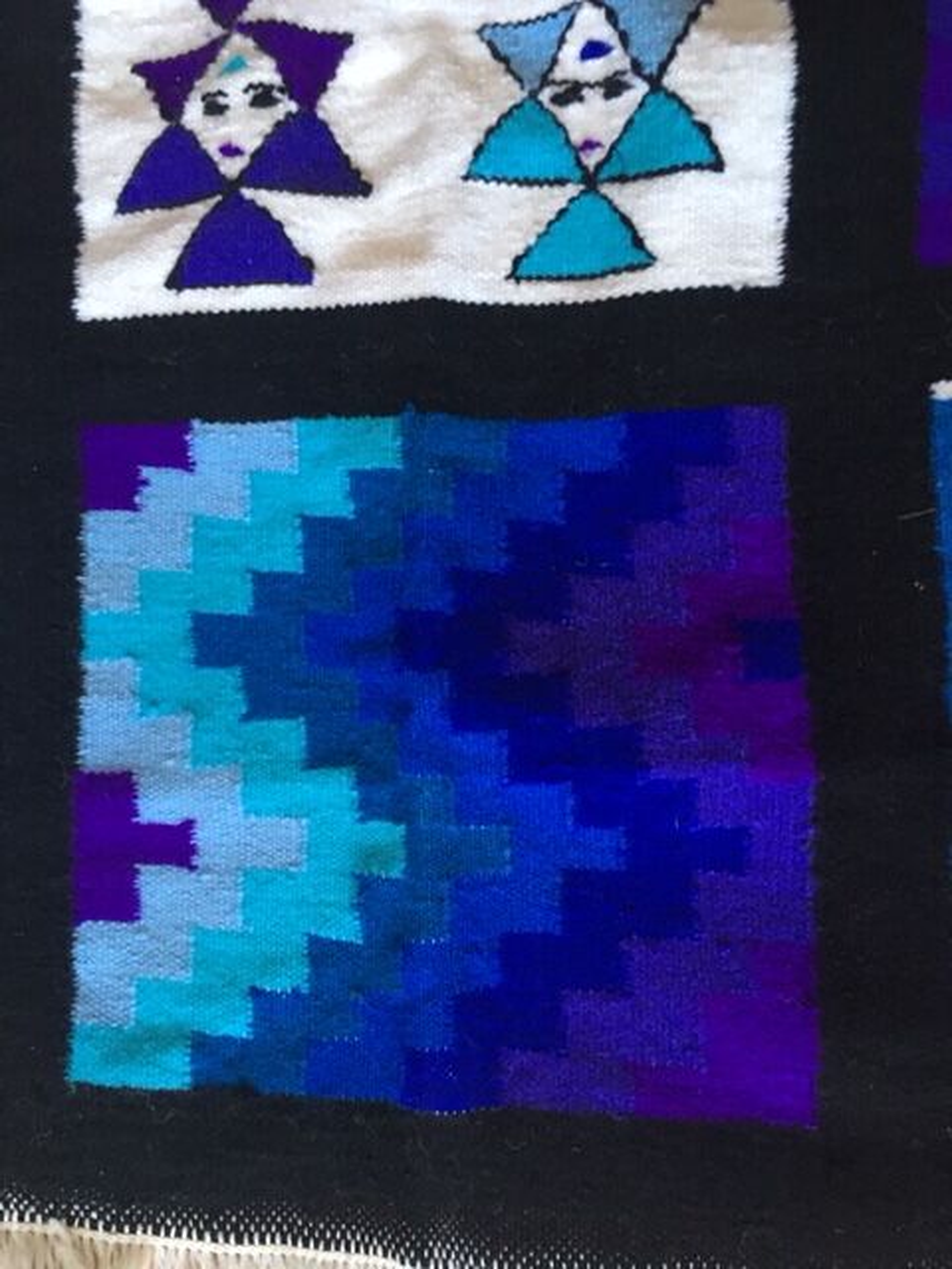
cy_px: 634
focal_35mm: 29
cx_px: 476
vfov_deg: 61.7
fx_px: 1063
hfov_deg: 48.2
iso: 250
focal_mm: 4.15
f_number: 2.2
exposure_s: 1/33
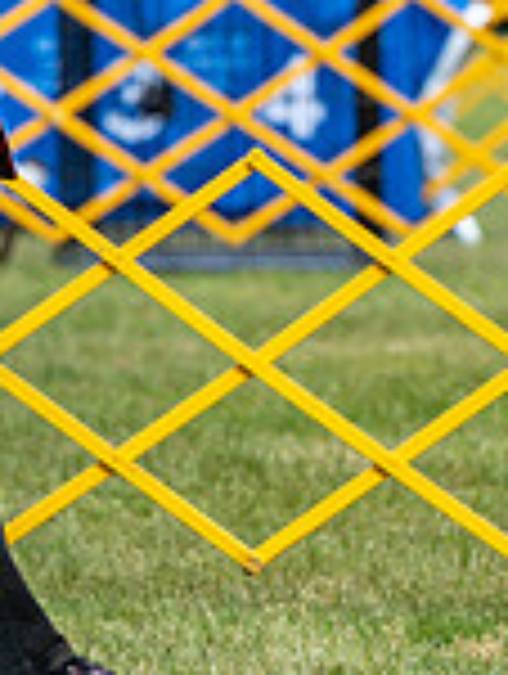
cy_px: -115
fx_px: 15961
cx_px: 1003
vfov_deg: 2.4
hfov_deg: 1.8
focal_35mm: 818
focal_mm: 186
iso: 100
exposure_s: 1/800
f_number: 4.5
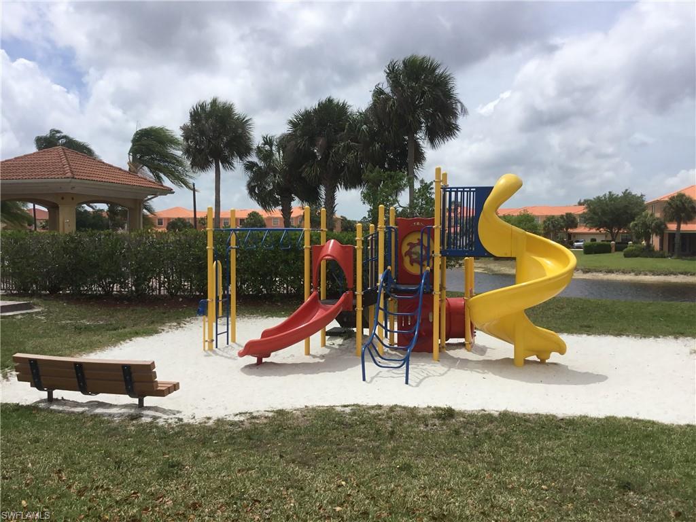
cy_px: 261
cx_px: 348
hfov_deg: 58.4
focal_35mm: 31
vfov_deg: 45.4
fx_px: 623
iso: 25
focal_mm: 3.3
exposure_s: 1/2551
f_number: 2.4
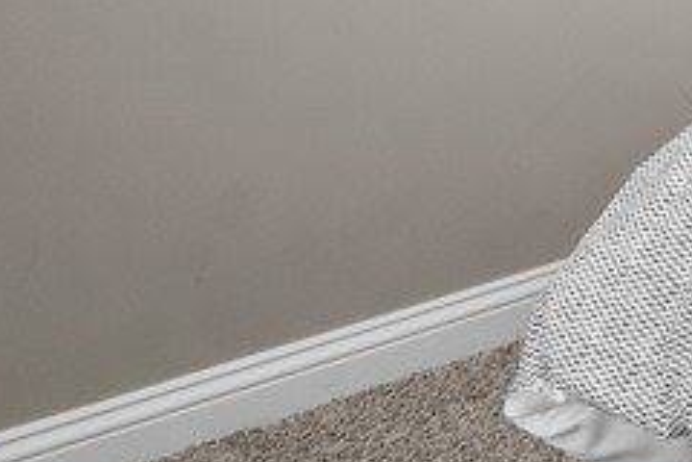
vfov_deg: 16.4
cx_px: 1525
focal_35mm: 68
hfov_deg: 16.9
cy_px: -398
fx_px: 1307
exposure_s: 1/2
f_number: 11
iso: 400
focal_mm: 10
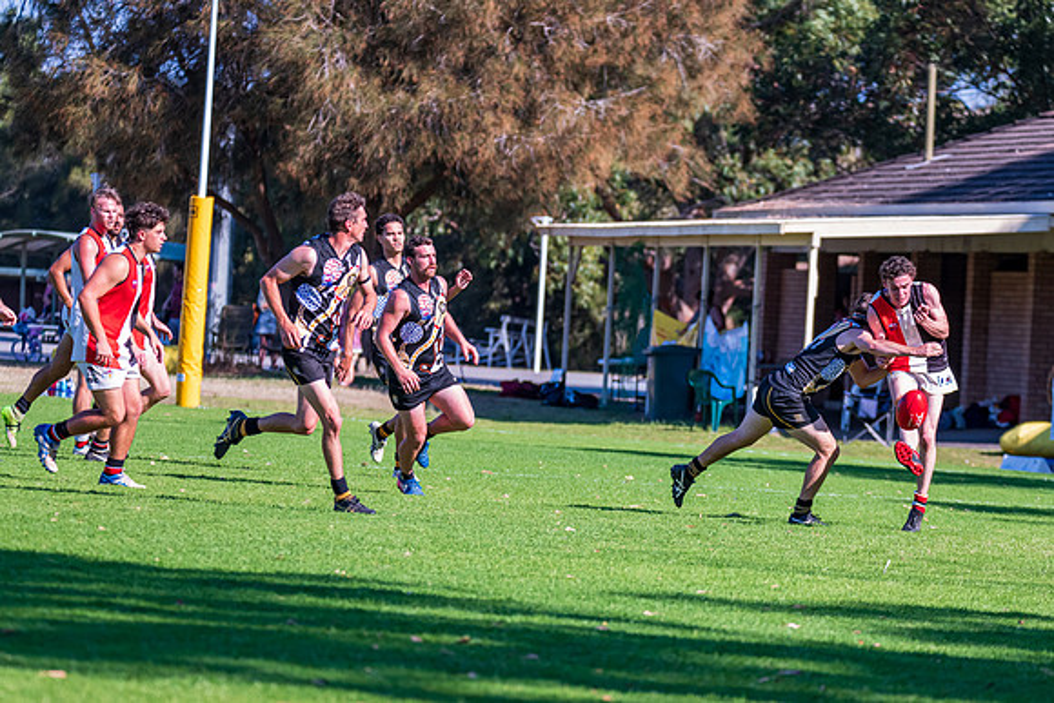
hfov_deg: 8.2
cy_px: 420
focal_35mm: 251
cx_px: 629
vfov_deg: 5.5
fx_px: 7340
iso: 800
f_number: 6.3
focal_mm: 210
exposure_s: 1/1600
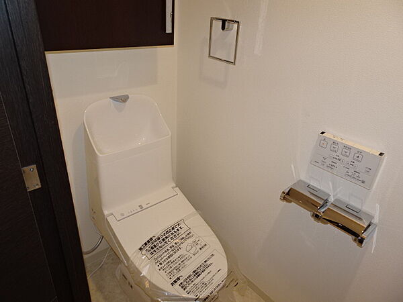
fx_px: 279
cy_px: 151
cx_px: 202
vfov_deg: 56.8
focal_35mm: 24
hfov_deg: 71.6
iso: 200
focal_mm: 4.1
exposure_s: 1/30
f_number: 3.5
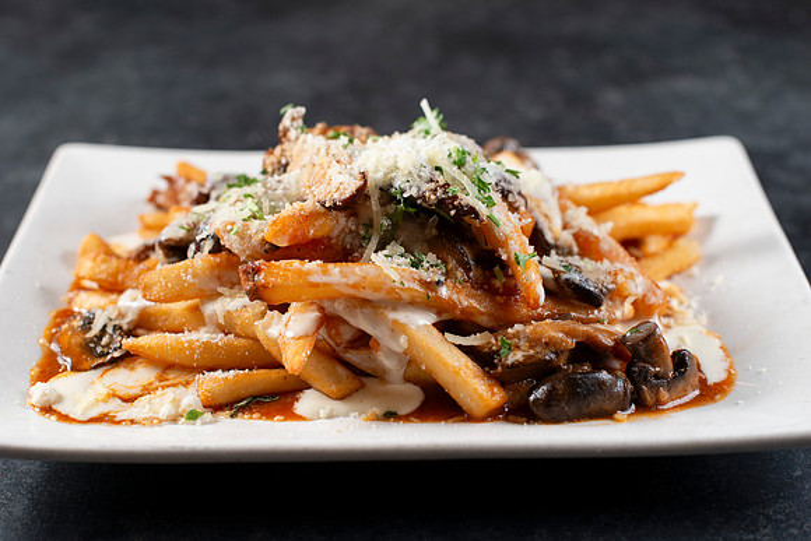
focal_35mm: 50
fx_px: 1137
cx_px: 406
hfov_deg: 39.3
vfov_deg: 26.8
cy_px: 270
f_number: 4
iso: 250
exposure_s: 1/250
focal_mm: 50
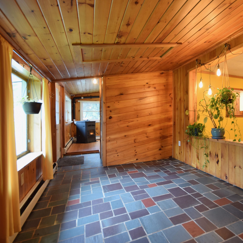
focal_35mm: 20
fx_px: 159
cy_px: 122
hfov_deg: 72.1
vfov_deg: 74.8
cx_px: 166
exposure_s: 1/3
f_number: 6.3
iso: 200
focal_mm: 10
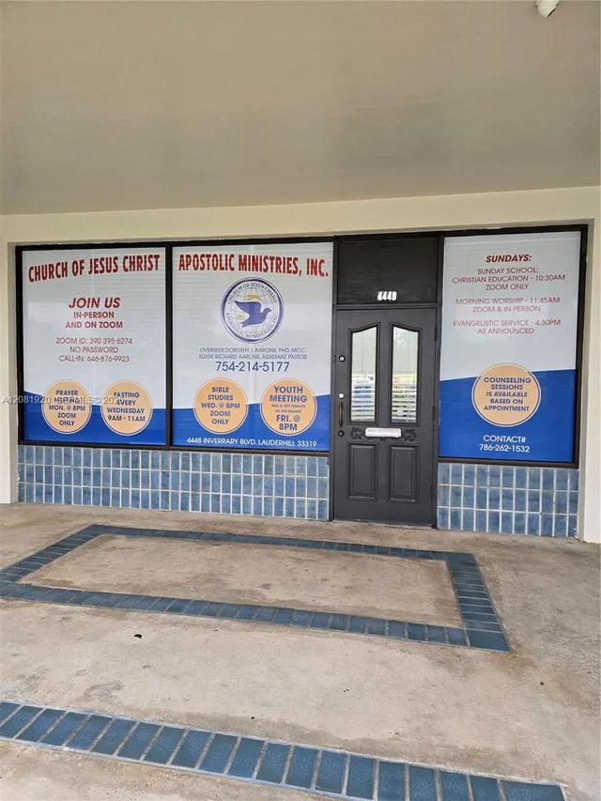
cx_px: 300
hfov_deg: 58.9
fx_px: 532
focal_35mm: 23
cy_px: 400
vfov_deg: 73.9
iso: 160
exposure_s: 1/120
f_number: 1.7
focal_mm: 6.3
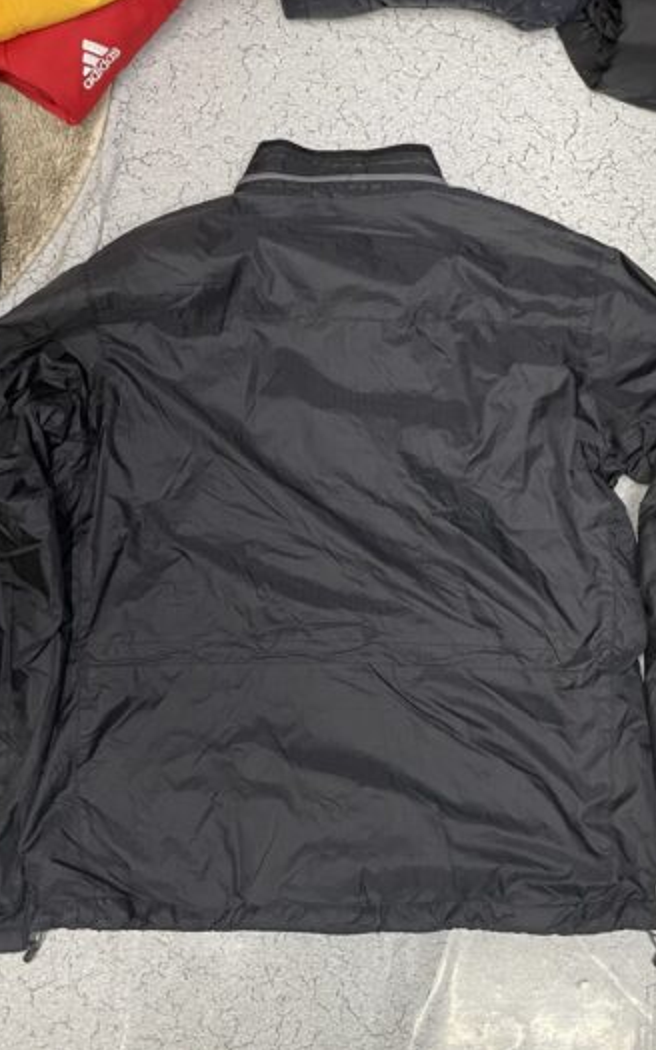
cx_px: 368
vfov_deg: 66.5
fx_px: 801
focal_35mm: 28
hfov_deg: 44.4
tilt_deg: -80.2
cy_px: 523
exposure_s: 1/50
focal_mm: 4.2
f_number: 1.6
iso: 320
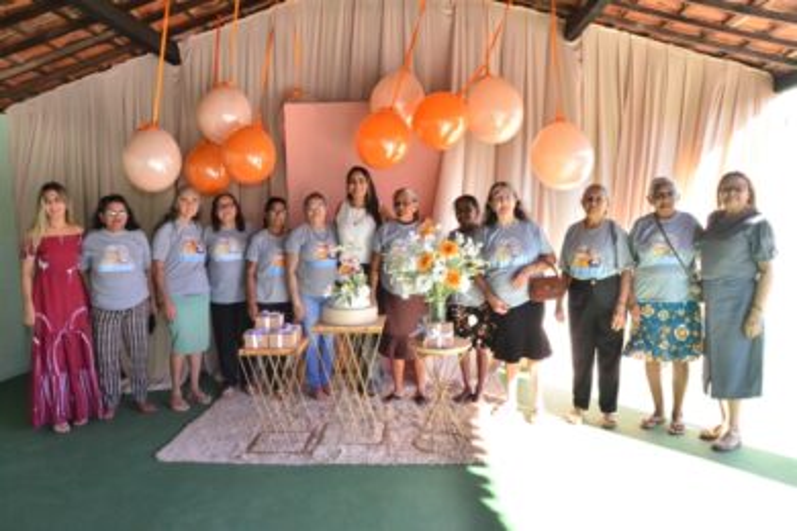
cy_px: 266
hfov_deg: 67.4
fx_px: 598
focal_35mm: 27
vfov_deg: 47.9
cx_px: 398
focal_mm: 18
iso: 1600
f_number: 10
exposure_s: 1/250
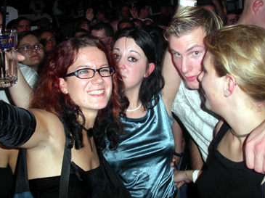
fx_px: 321
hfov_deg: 44.8
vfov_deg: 34.3
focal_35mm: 42
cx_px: 129
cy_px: 93
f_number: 2.8
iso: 100
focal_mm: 7.8
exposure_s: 1/30
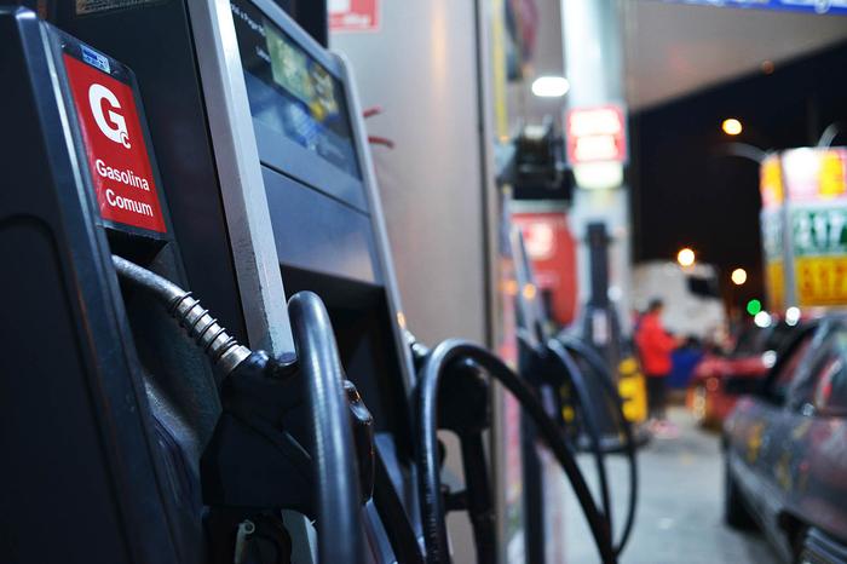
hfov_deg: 54.5
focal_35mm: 35
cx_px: 424
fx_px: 823
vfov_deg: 37.8
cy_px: 282
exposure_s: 1/60
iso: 800
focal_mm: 35
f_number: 3.5
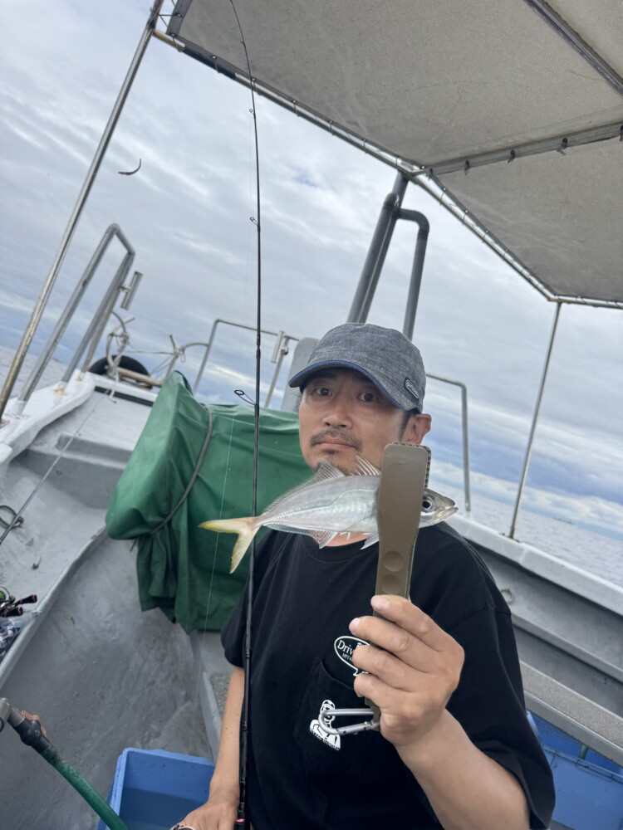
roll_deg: -17.1
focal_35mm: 24
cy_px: 415
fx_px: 576
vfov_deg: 71.6
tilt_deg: +1.3
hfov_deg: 56.8
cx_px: 312
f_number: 1.78
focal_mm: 6.76
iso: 80
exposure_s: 1/2252
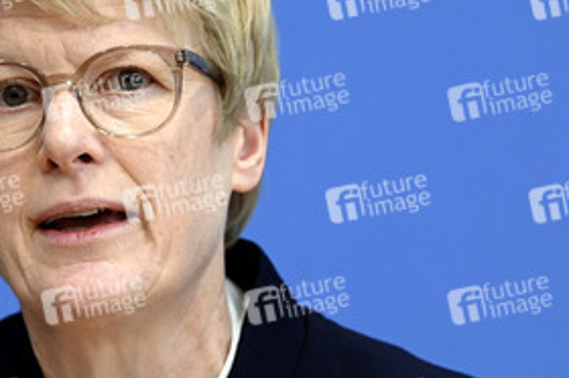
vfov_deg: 4.6
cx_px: 121
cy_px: 148
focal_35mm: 298
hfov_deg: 6.9
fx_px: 4705
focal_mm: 185
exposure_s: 1/400
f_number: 5.6
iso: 3200
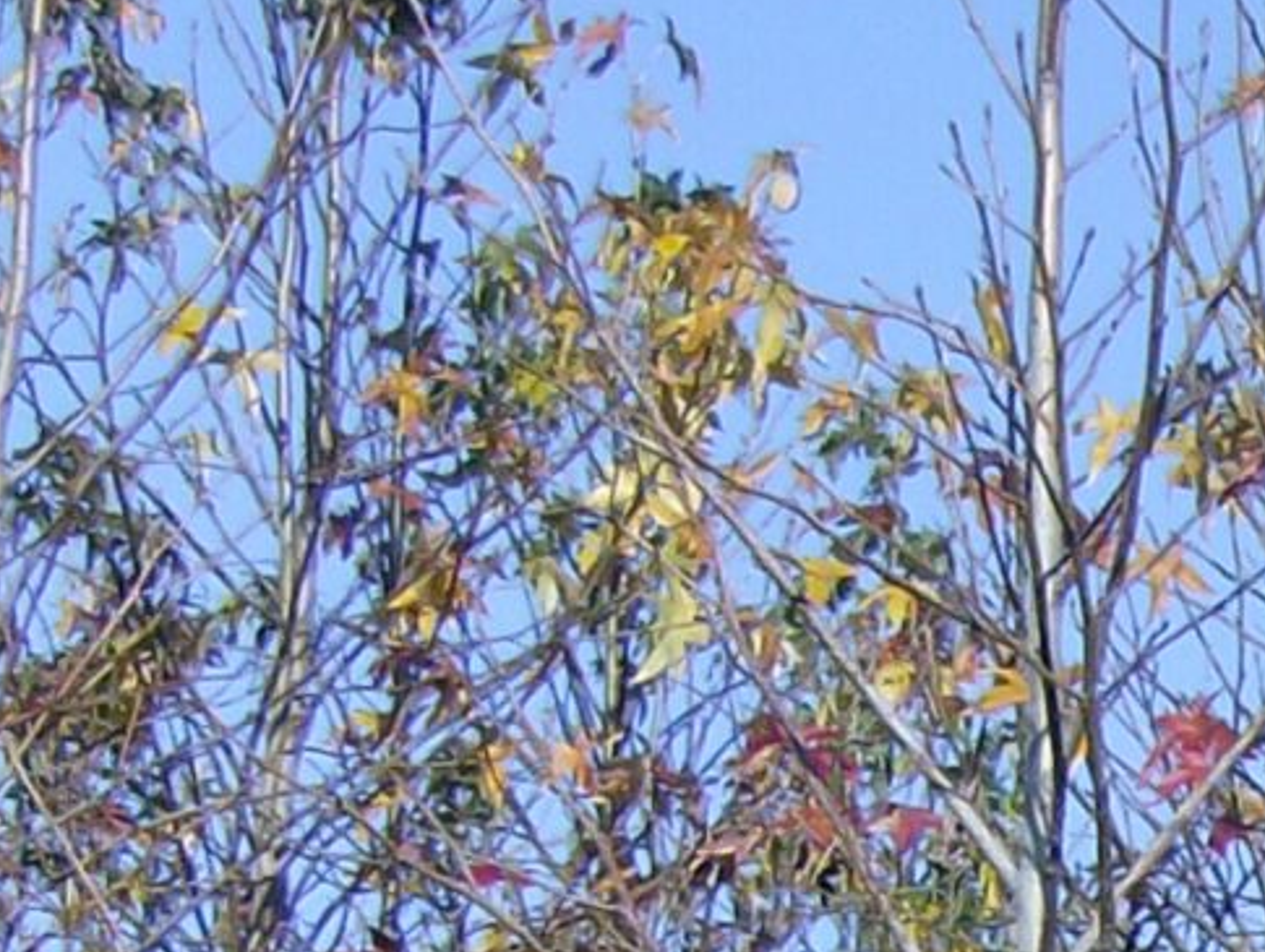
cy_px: 1736
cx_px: 2392
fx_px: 6952
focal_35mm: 190
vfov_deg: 7.6
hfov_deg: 9.8
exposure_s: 1/549
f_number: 4.7
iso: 100
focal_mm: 6
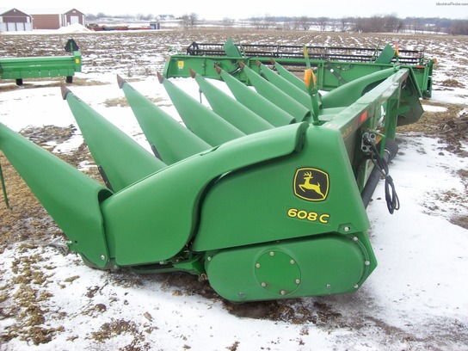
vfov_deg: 39.7
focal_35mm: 36
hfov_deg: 51.4
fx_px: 487
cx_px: 234
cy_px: 176
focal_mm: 6
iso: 80
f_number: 4.8
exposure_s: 1/344
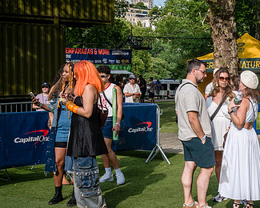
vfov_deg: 22.5
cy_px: 92
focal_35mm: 68
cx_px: 223
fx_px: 523
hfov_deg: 27.1
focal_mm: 40
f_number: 4.5
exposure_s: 1/2000
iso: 640
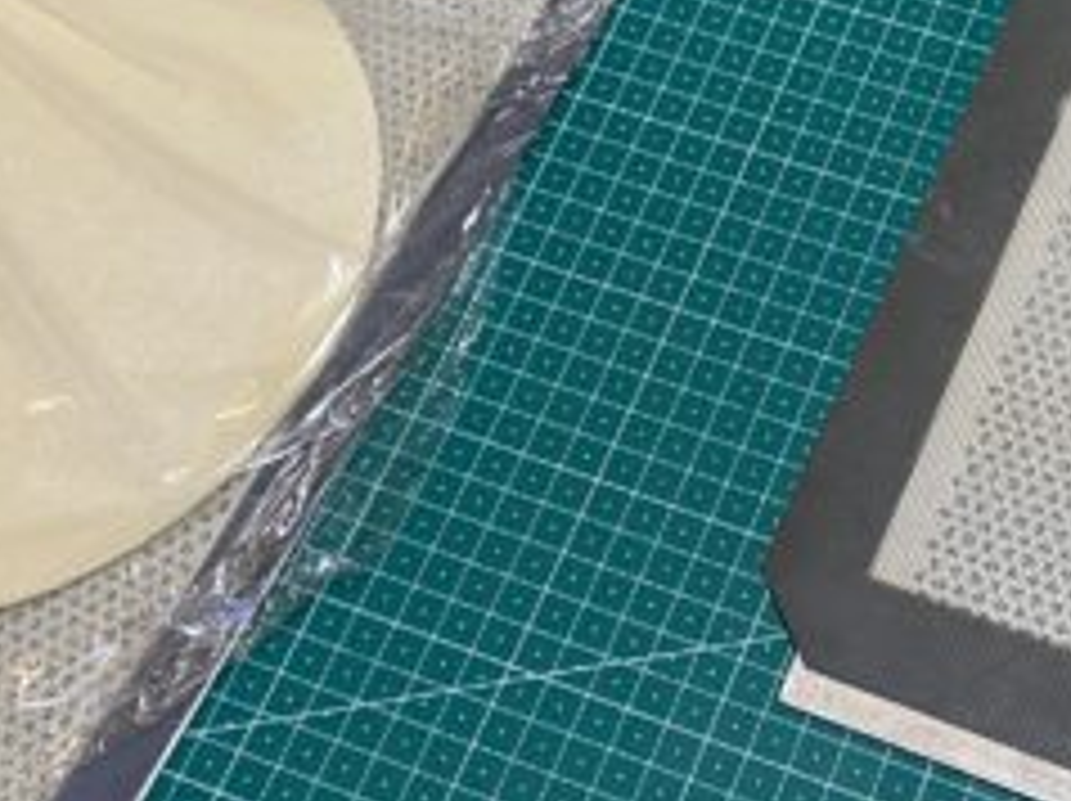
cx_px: 817
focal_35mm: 73
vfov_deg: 20.1
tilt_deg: -64.1
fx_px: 2256
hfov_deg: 26.3
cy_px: 346
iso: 125
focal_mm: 4.25
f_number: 1.8
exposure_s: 1/50
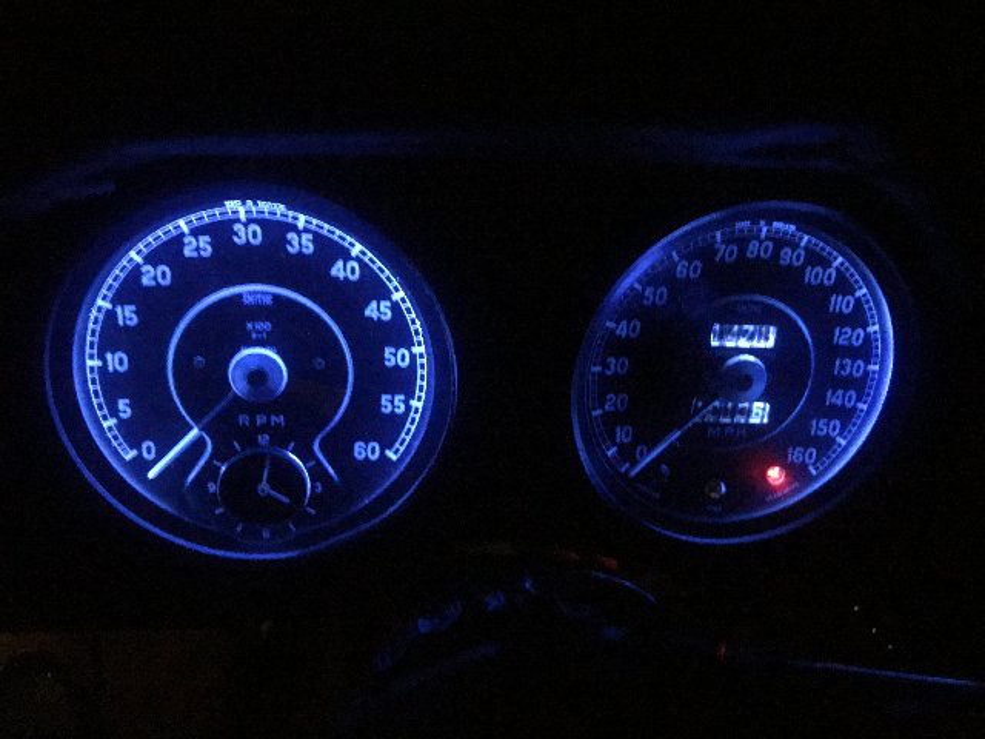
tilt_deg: -20.8
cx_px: 492
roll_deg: -3.1
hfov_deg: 63.4
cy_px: 370
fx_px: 797
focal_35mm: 28
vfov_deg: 49.7
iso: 1600
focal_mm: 3.99
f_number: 1.8
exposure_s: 1/4
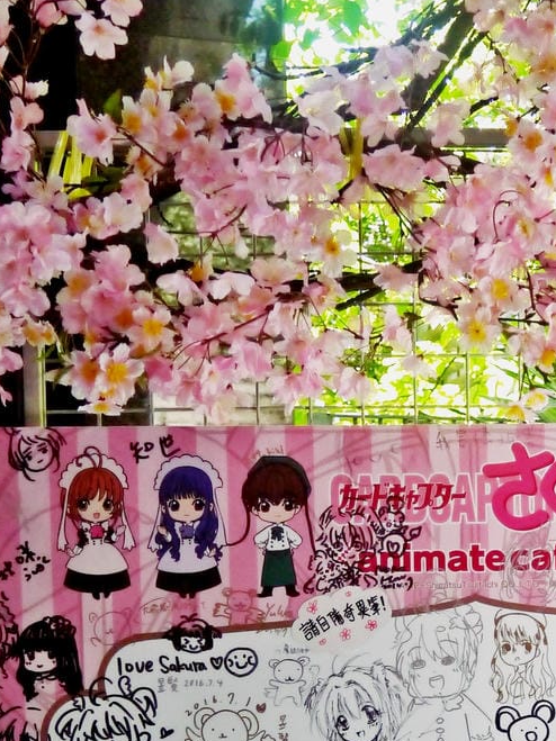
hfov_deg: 20.9
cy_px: 675
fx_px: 1457
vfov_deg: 27.5
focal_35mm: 68
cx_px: 554
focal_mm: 14
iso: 800
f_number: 3.5
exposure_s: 1/320
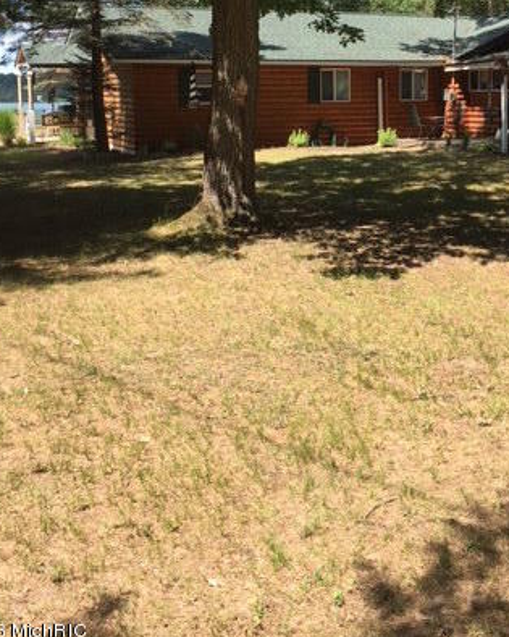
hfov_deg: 32.5
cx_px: 325
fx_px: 867
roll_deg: +0.1
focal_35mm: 46
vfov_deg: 39.2
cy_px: 152
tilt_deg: -4.1
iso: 25
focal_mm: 4.15
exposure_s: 1/527
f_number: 2.2
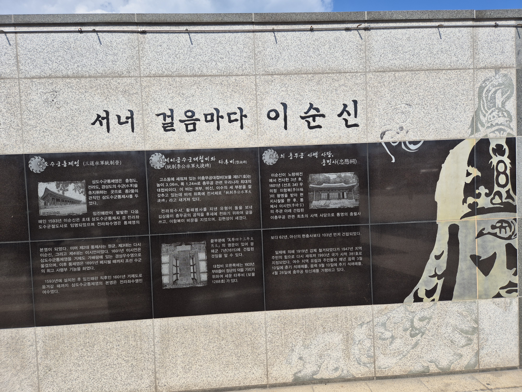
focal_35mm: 23
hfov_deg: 73.9
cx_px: 261
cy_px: 196
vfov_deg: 58.9
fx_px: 347
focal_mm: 5.4
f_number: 1.8
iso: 25
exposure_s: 1/2376
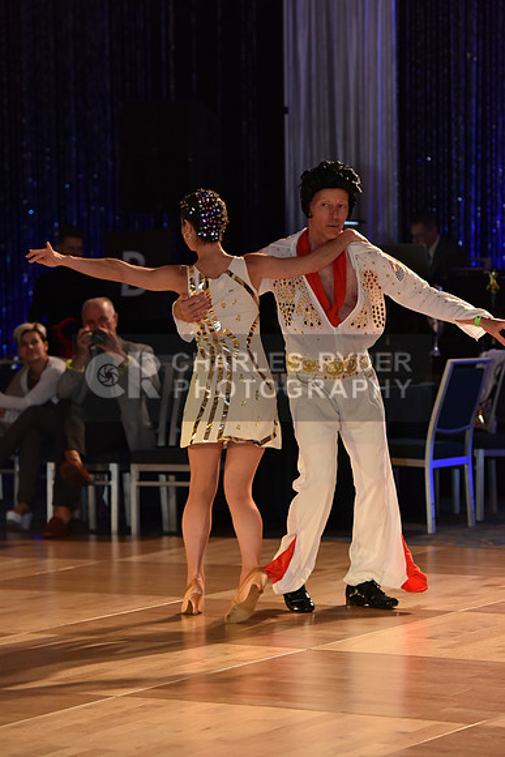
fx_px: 2565
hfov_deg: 11.2
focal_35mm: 122
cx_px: 252
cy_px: 378
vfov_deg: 16.8
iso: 2000
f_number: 4.5
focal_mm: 122
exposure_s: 1/400
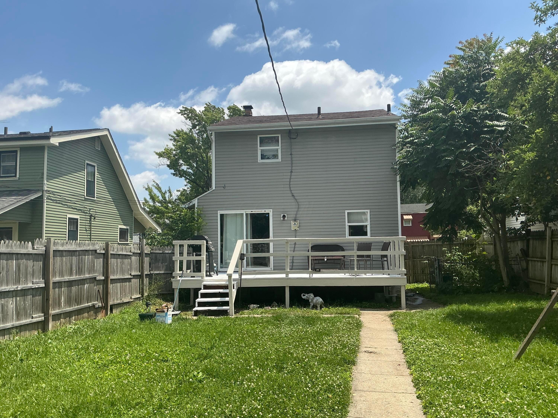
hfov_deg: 63.4
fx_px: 451
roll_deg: +1.9
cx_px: 279
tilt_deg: +8.1
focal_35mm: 28
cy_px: 209
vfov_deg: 49.7
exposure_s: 1/1786
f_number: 1.8
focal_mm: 3
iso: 25
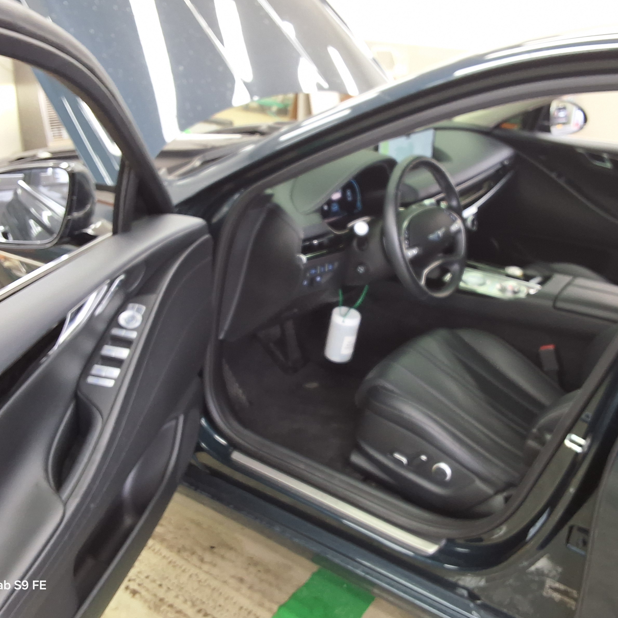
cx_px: 345
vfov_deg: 48.4
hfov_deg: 48.4
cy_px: 302
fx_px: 687
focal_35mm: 34
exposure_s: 1/40
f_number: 1.9
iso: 100
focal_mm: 2.91
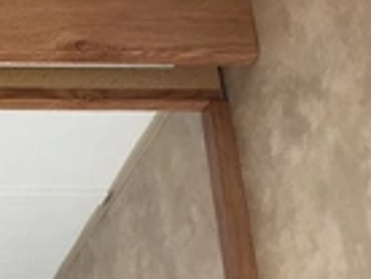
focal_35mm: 84
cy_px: 322
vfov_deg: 17.0
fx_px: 902
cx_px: -110
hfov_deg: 21.1
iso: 64
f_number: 1.8
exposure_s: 1/84
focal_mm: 3
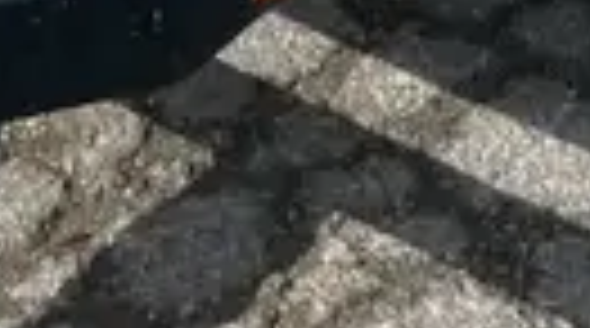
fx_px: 2482
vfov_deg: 6.7
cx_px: 288
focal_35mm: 159
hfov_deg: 13.6
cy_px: -717
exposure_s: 1/7463
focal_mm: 5.7
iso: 50
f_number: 1.5
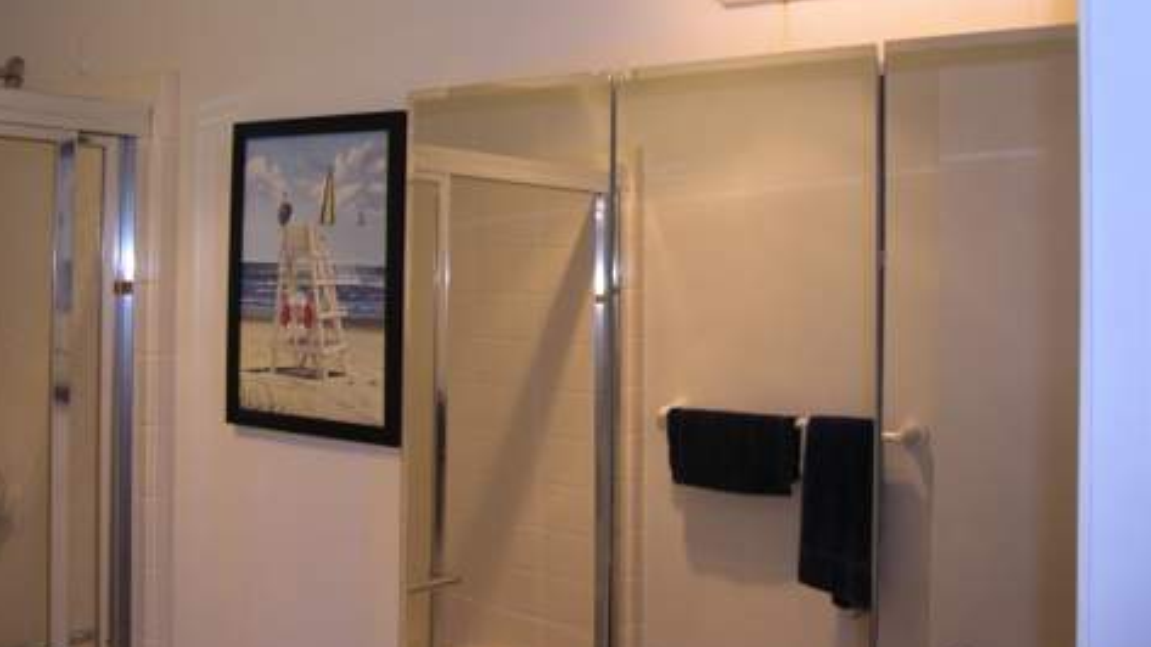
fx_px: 1282
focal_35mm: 42
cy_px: 221
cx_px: 569
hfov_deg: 48.4
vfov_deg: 28.2
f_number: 2.8
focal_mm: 8
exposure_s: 1/90.1
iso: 100
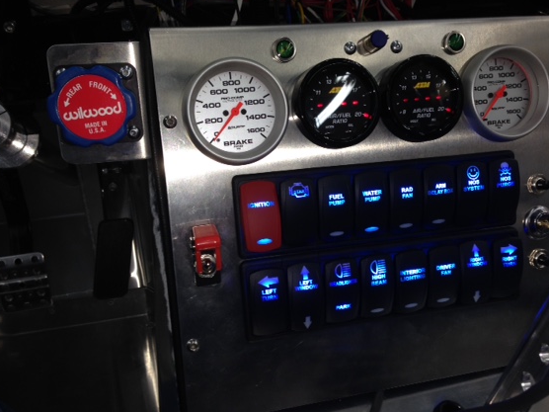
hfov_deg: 48.9
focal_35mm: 38
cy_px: 207
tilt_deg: -28.1
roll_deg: +0.6
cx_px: 303
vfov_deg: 37.7
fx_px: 603
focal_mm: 4.12
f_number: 2.4
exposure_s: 1/76
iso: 50
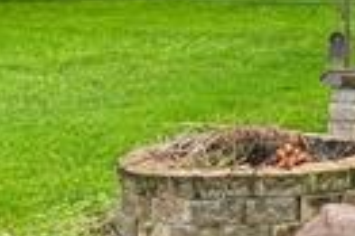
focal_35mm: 117
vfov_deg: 11.5
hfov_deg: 16.3
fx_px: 1152
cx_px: 493
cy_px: -24
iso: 100
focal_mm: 10
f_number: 8
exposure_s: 1/60
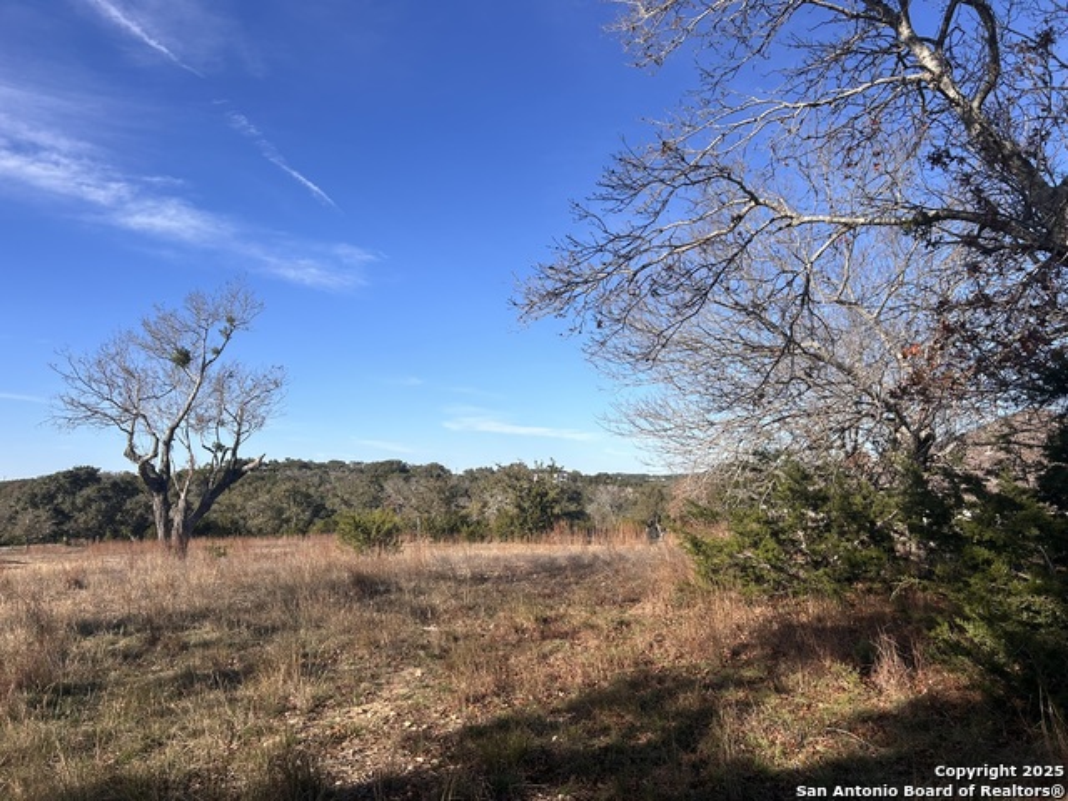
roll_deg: +0.7
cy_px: 400
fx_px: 802
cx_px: 534
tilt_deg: +8.6
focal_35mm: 26
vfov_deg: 53.1
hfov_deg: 67.3
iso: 50
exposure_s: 1/3257
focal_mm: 5.7
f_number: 1.5
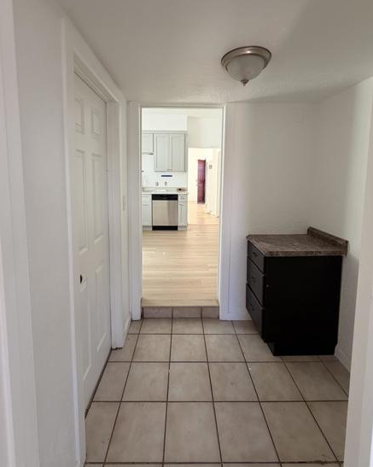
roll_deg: -1.3
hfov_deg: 80.3
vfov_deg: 92.4
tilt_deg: -6.0
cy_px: 196
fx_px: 221
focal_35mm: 16
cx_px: 184
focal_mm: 2.22
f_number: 2.2
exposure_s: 1/121
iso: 160
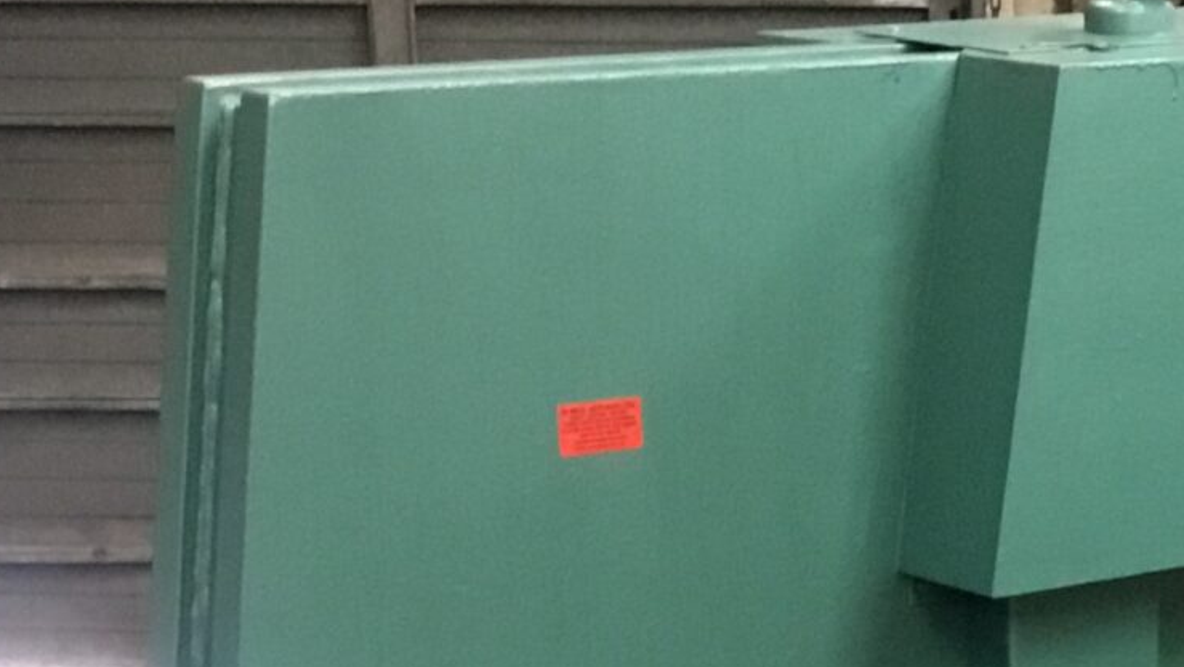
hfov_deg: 17.9
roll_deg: +0.2
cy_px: 1318
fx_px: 3674
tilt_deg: -23.1
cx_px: 1160
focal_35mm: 117
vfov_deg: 9.7
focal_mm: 3.3
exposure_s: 1/20
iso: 200
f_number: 2.4
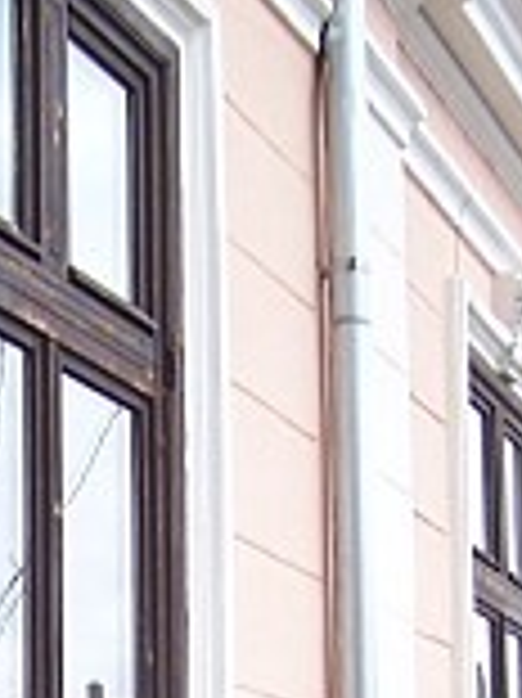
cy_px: 932
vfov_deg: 18.4
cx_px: 7
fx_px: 1993
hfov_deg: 14.7
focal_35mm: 99
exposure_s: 1/90
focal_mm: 5.6
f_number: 2.7
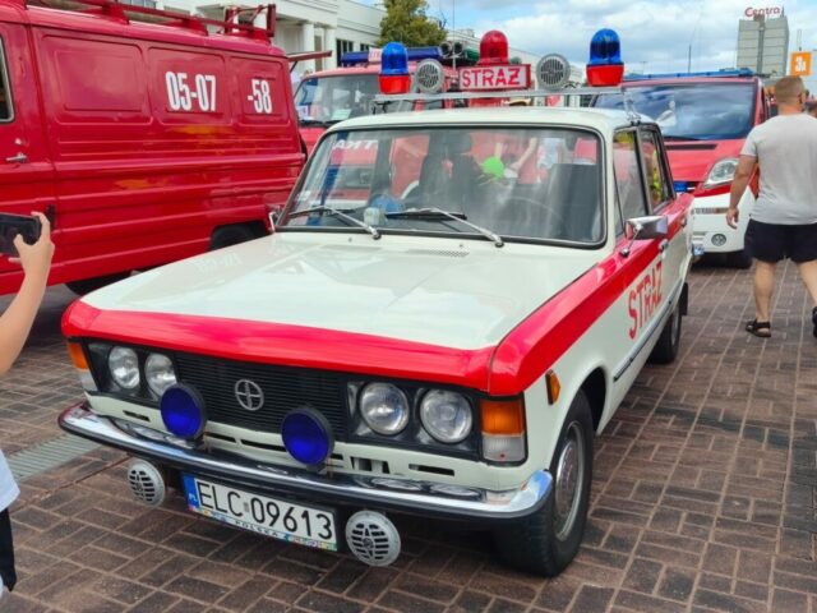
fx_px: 802
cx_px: 408
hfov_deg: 54.0
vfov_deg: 41.8
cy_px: 306
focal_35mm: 34
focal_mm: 6.06
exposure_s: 1/503
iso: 50
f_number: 1.7
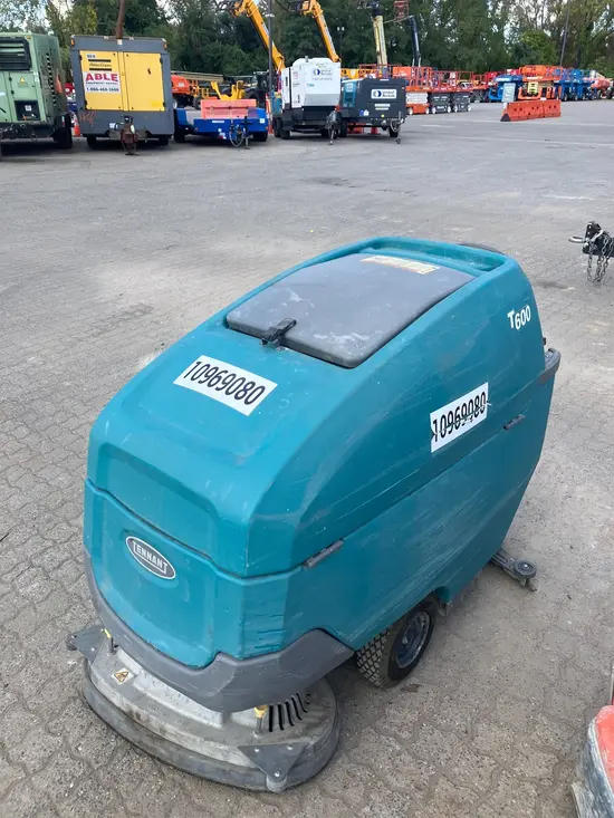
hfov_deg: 49.8
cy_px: 409
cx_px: 307
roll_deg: -1.2
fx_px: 662
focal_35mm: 28
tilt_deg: -22.9
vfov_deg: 63.4
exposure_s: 1/684
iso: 32
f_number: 1.8
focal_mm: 3.99
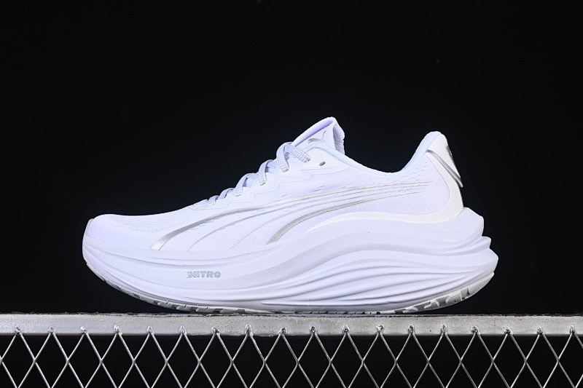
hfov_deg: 27.0
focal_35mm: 75
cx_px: 292
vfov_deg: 18.2
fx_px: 1214
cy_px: 194
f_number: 8
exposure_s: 1/100
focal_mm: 50
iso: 160
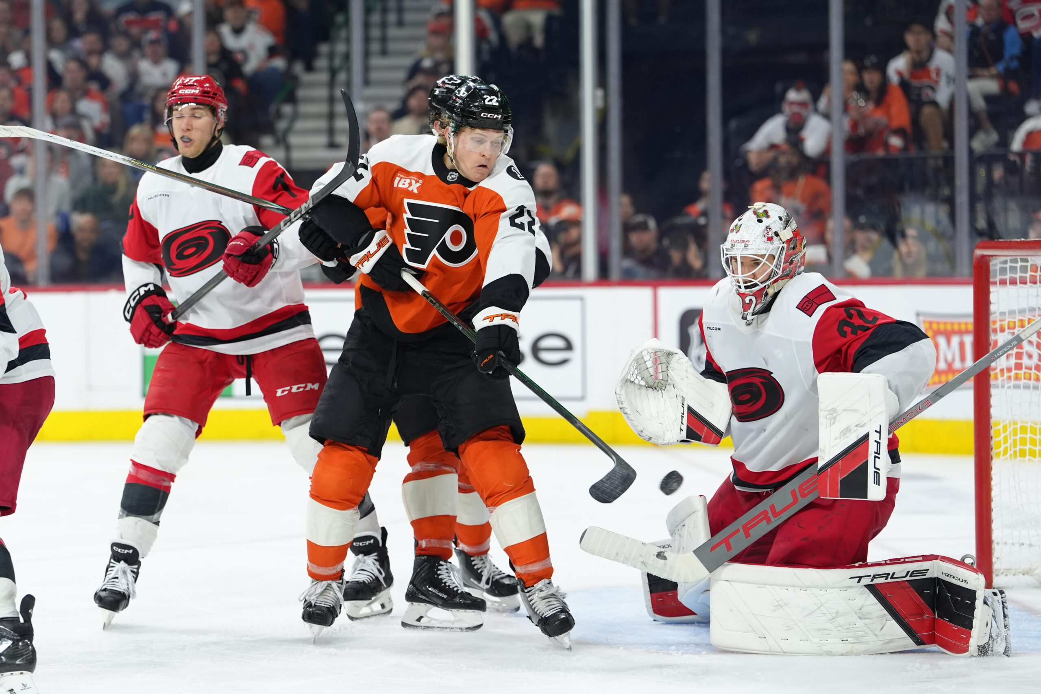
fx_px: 3210
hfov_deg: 18.4
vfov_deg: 12.3
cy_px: 347
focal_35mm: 111
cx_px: 520
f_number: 2.5
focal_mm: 111
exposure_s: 1/2000
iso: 1600
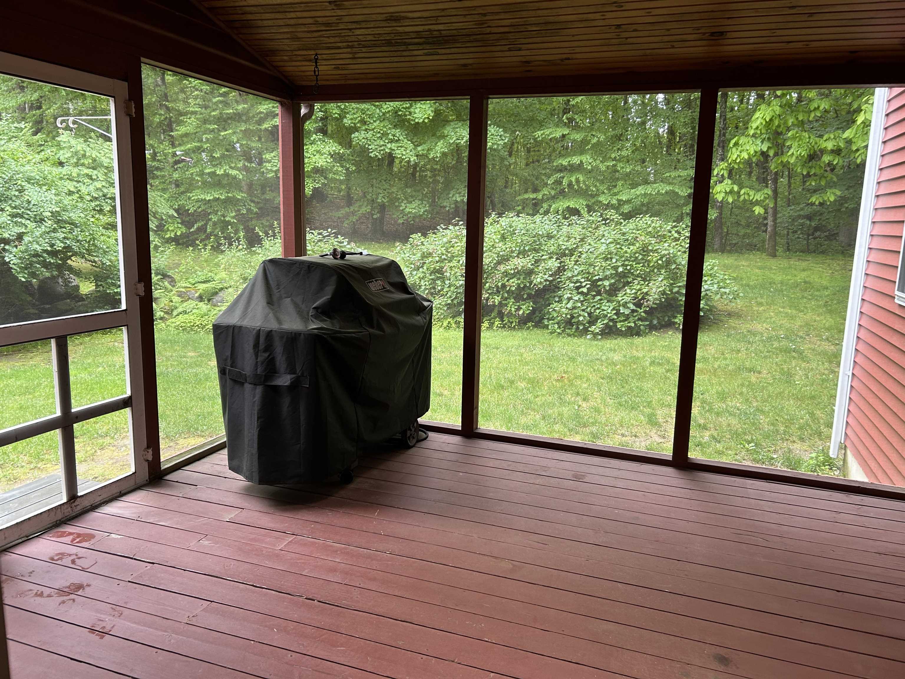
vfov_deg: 53.1
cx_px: 452
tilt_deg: -9.7
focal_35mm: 26
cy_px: 340
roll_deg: -1.1
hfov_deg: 67.3
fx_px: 680
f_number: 1.5
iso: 80
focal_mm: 5.7
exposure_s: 1/121
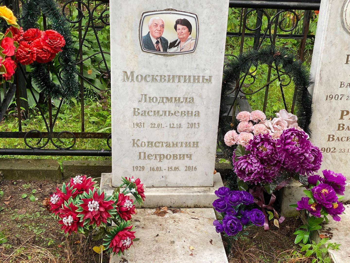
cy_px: 132
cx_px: 175
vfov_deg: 28.0
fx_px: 526
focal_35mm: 52
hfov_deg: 36.8
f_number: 2
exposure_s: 1/122
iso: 64
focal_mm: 6
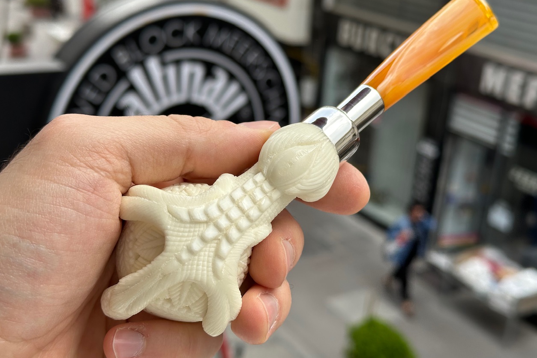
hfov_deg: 38.9
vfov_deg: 26.5
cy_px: 163
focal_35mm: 51
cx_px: 274
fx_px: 761
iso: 64
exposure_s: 1/773
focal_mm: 6.86
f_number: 1.78
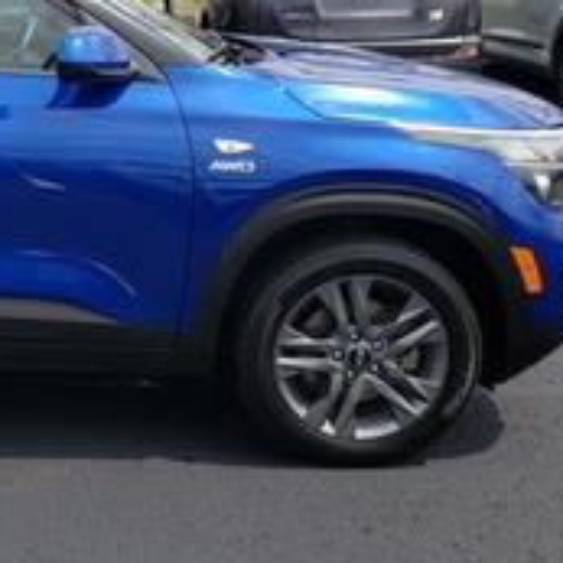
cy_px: 169
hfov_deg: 23.6
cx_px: -104
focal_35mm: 67
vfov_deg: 25.5
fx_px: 1233
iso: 50
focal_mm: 4.3
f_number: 2.4
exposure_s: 1/1517
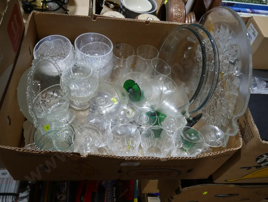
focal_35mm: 32
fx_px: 248
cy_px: 101
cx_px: 134
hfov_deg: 56.8
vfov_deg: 44.2
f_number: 3.6
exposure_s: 1/80
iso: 200
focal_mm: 16
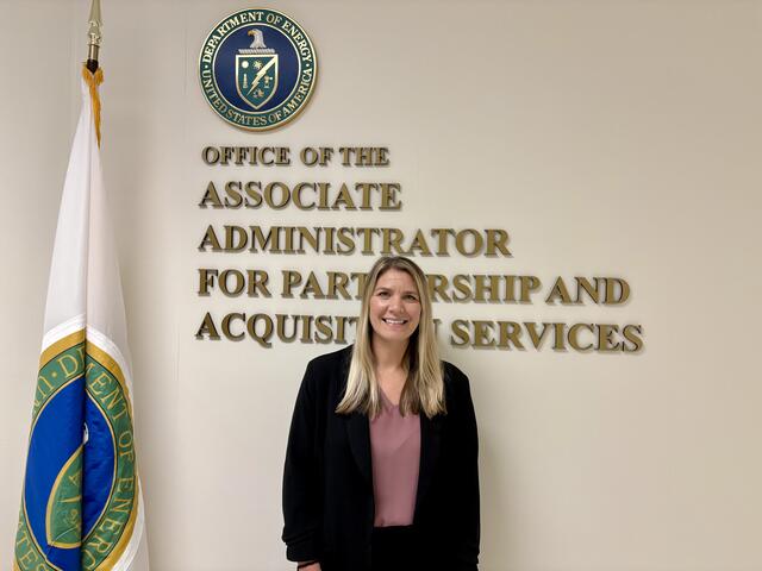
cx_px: 381
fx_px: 572
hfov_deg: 67.3
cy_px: 286
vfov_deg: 53.1
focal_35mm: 26
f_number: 1.6
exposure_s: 1/60
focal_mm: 5.96
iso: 160
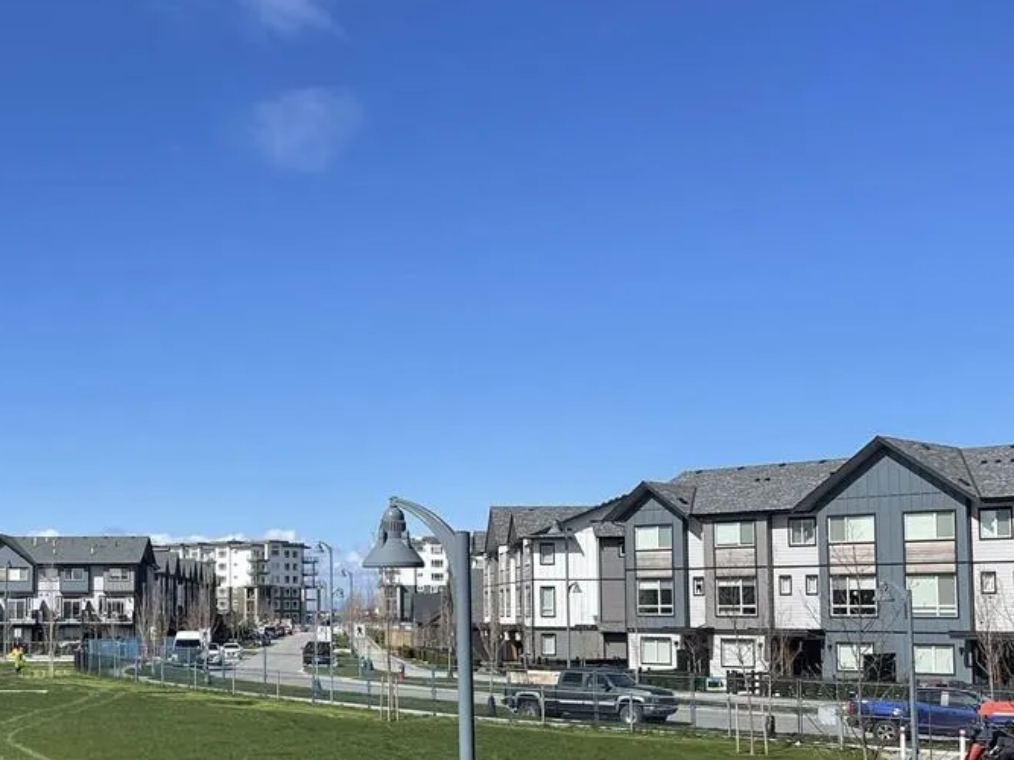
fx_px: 1406
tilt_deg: +3.7
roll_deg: -0.8
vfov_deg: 30.1
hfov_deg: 37.9
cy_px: 502
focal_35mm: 48
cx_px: 173
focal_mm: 5.1
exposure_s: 1/4717
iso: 32
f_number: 1.6
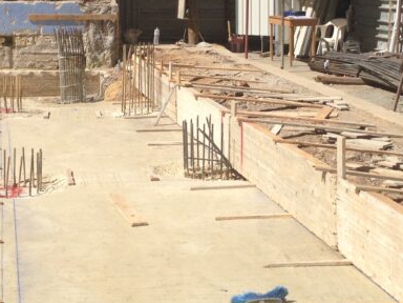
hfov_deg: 22.2
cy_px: 75
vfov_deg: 16.7
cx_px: 163
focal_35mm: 88
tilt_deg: -3.5
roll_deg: -1.7
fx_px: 1024
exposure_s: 1/2262
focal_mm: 4.12
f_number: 2.4
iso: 50
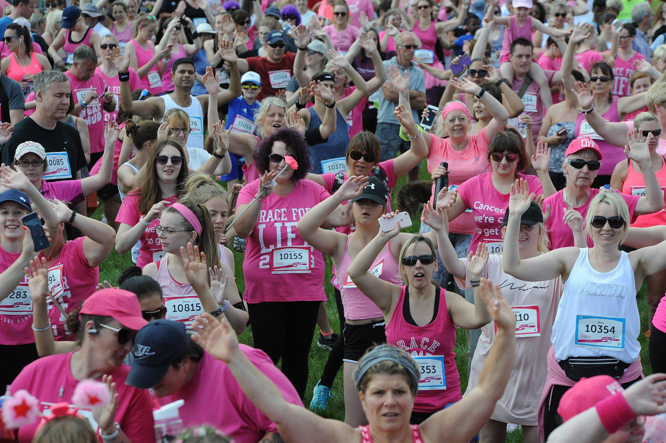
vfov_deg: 9.1
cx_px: 333
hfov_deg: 13.7
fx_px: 2774
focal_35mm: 150
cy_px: 222
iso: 500
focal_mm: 150
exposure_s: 1/500
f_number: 8
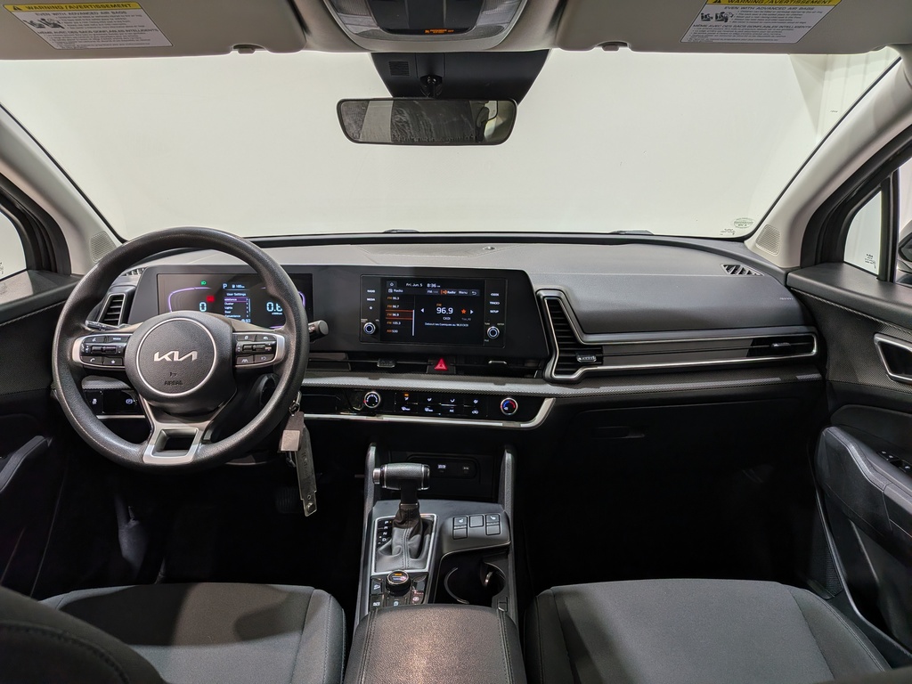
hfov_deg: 71.6
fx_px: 632
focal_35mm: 24
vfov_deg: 56.8
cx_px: 456
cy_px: 342
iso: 31
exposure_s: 1/120
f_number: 1.7
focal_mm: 4.53
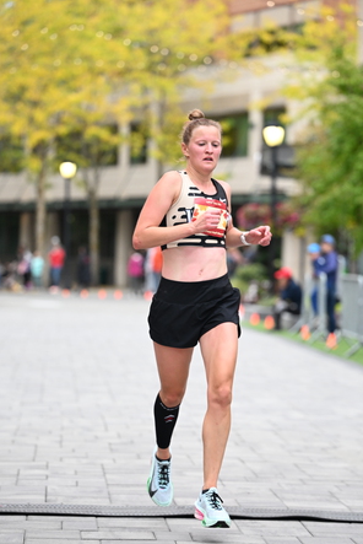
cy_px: 305
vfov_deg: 13.8
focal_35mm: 149
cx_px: 201
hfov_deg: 9.2
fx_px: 2250
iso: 1600
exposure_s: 1/1250
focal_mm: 120
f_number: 2.8
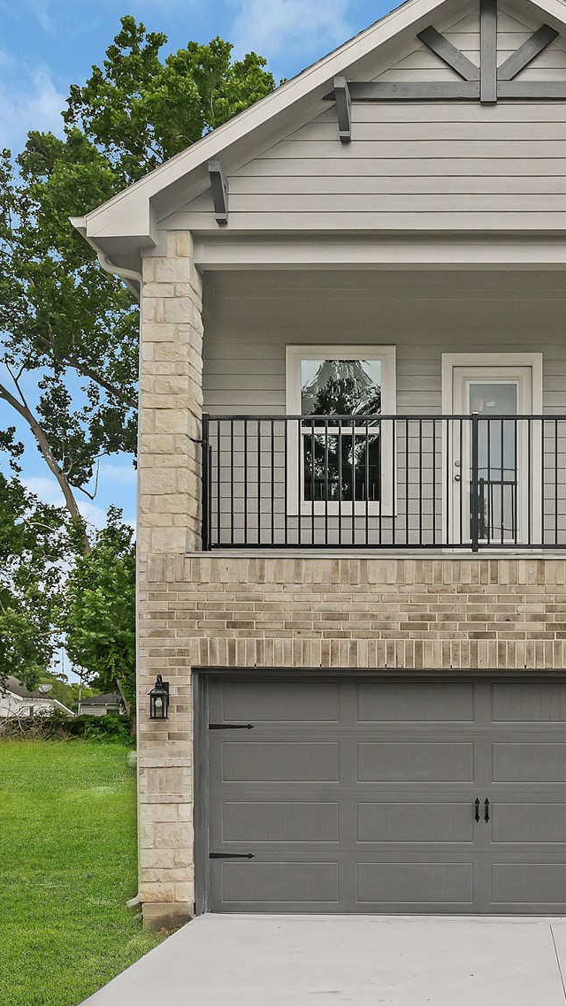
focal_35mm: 38
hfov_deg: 29.8
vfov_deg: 52.8
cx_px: 519
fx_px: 1014
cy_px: 489
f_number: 9
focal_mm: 19
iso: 2000
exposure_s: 1/125
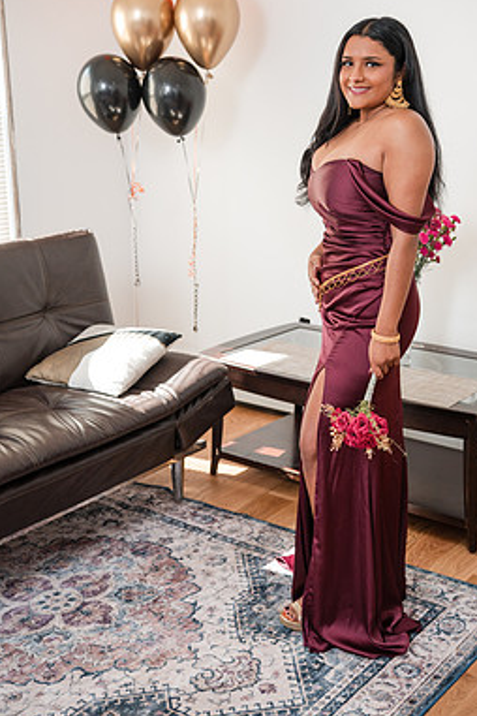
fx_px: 1033
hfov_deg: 26.0
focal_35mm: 52
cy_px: 335
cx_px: 259
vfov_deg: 38.2
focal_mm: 44
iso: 1000
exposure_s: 1/250
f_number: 3.2
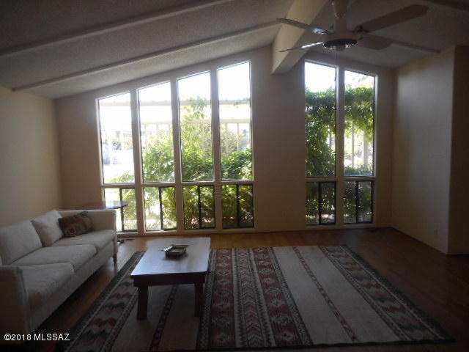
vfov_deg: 54.9
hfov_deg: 69.4
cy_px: 176
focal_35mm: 25
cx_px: 234
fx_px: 339
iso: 80
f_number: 3.7
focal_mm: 4.5
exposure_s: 1/40
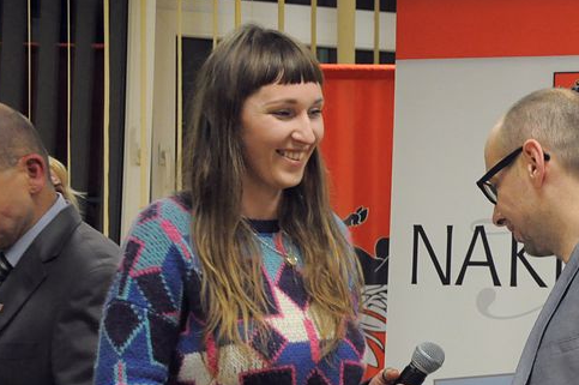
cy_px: 275
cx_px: 494
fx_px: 2121
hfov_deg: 15.4
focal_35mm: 132
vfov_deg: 10.4
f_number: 5
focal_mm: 50
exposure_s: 1/125
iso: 2500
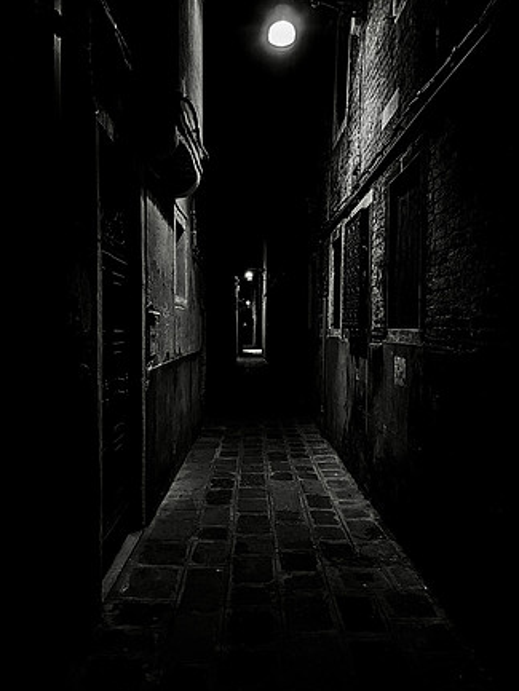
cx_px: 258
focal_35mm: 27
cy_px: 338
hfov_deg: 51.4
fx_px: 539
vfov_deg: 65.3
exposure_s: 1/35
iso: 640
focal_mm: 5.1
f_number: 1.6
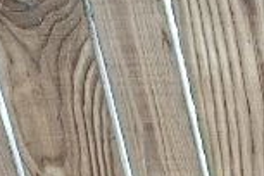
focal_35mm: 188
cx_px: 915
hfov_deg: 8.3
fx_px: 1379
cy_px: 725
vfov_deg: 6.0
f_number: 1.8
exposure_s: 1/50
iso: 200
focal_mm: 5.54
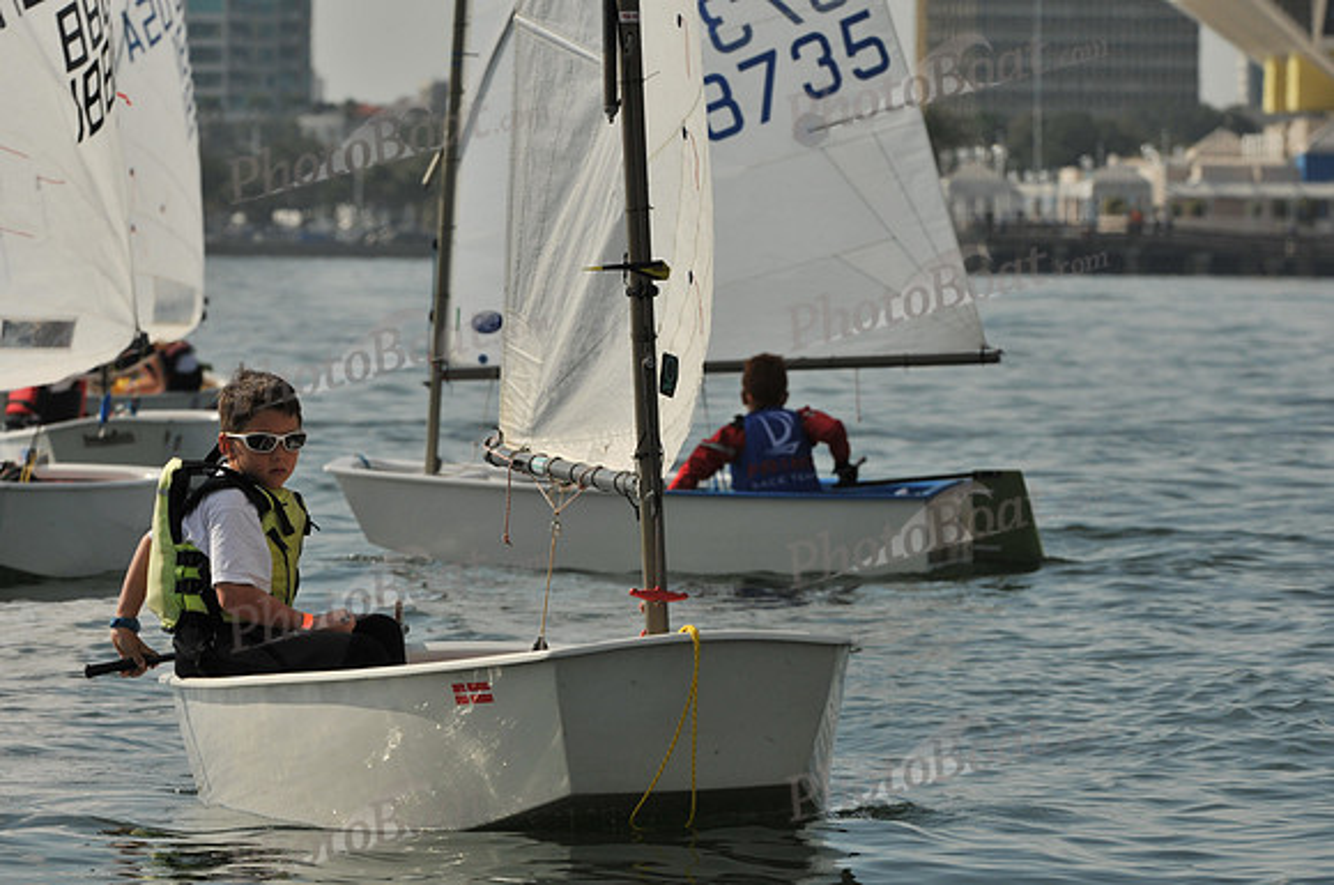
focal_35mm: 420
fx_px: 15542
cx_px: 667
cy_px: 442
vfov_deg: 3.3
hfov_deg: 4.9
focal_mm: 280
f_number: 11
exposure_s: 1/640
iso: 200
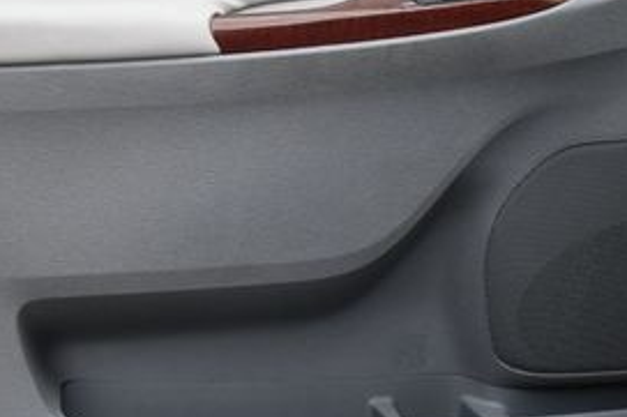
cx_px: 270
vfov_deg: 15.7
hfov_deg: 23.4
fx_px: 1514
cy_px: 161
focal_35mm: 87
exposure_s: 1/250
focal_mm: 25
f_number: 4
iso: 400
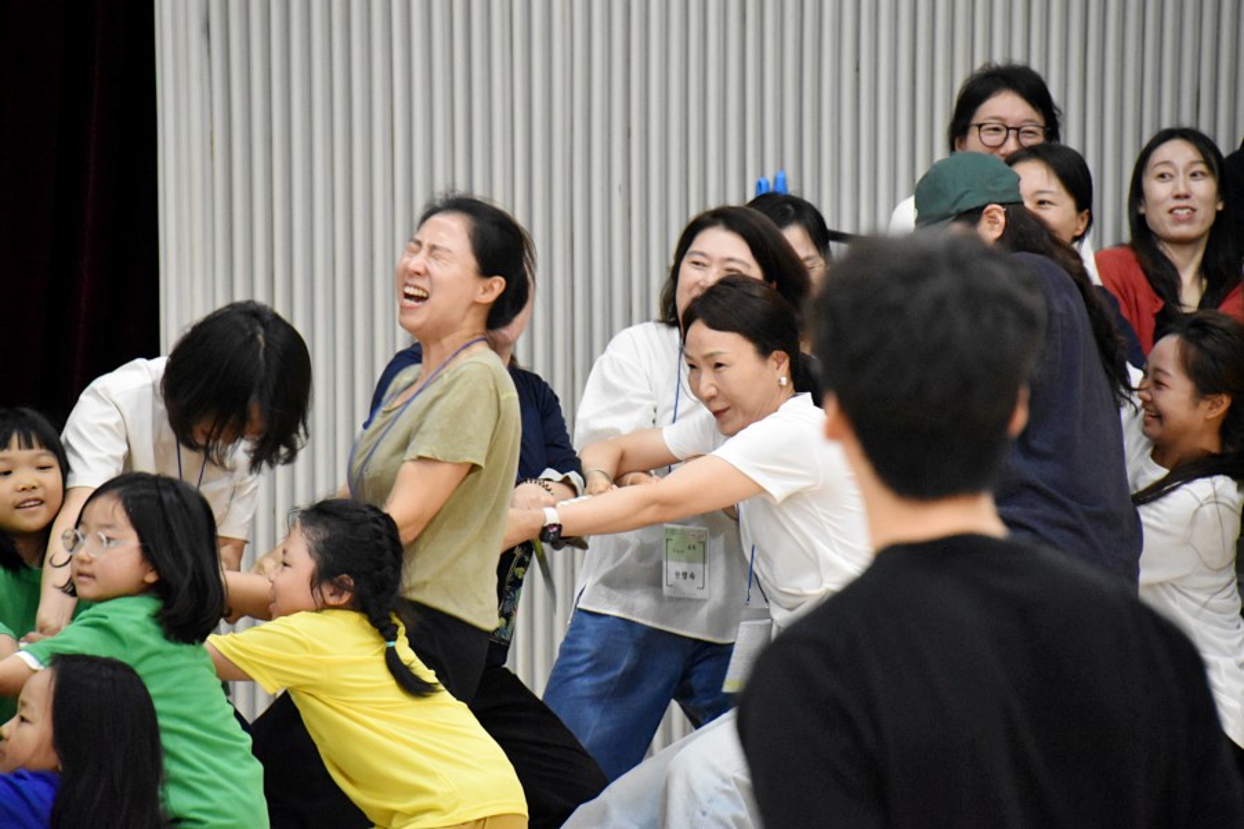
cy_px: 414
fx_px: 10366
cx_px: 622
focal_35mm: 300
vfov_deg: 4.6
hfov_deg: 6.9
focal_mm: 200
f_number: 6.3
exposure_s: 1/125
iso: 5600
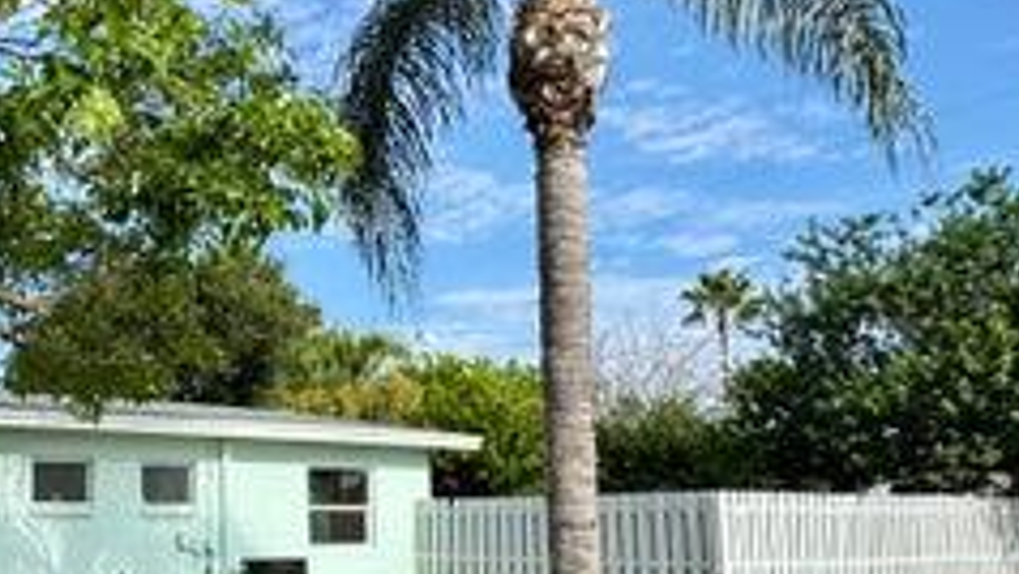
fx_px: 1108
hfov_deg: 43.7
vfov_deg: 28.7
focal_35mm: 41
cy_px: 420
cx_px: 47
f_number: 2.2
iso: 50
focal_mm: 2.22
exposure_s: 1/1420
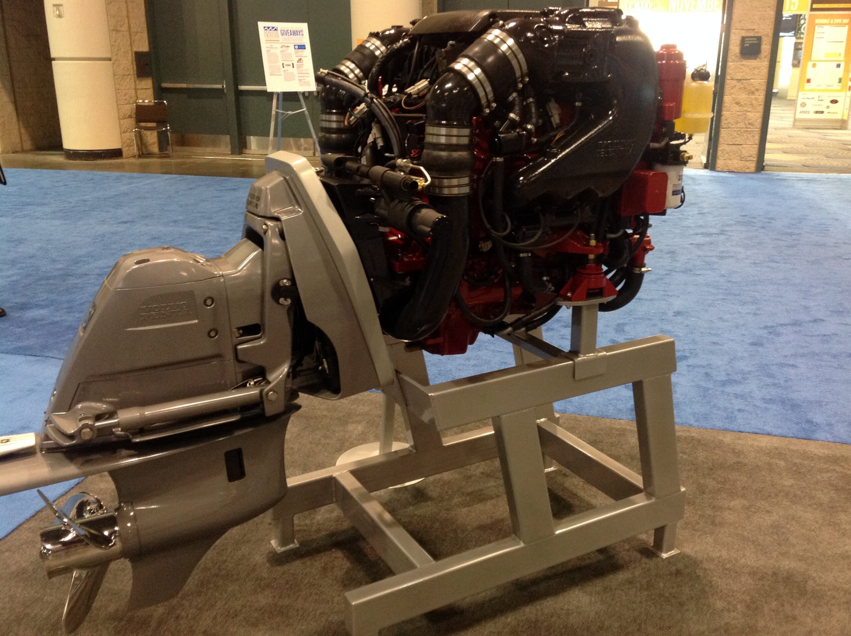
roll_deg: -2.3
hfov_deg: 52.7
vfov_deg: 40.6
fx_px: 859
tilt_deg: -13.4
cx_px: 426
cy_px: 318
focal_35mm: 35
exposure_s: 1/15
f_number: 2.4
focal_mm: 4.28
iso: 200
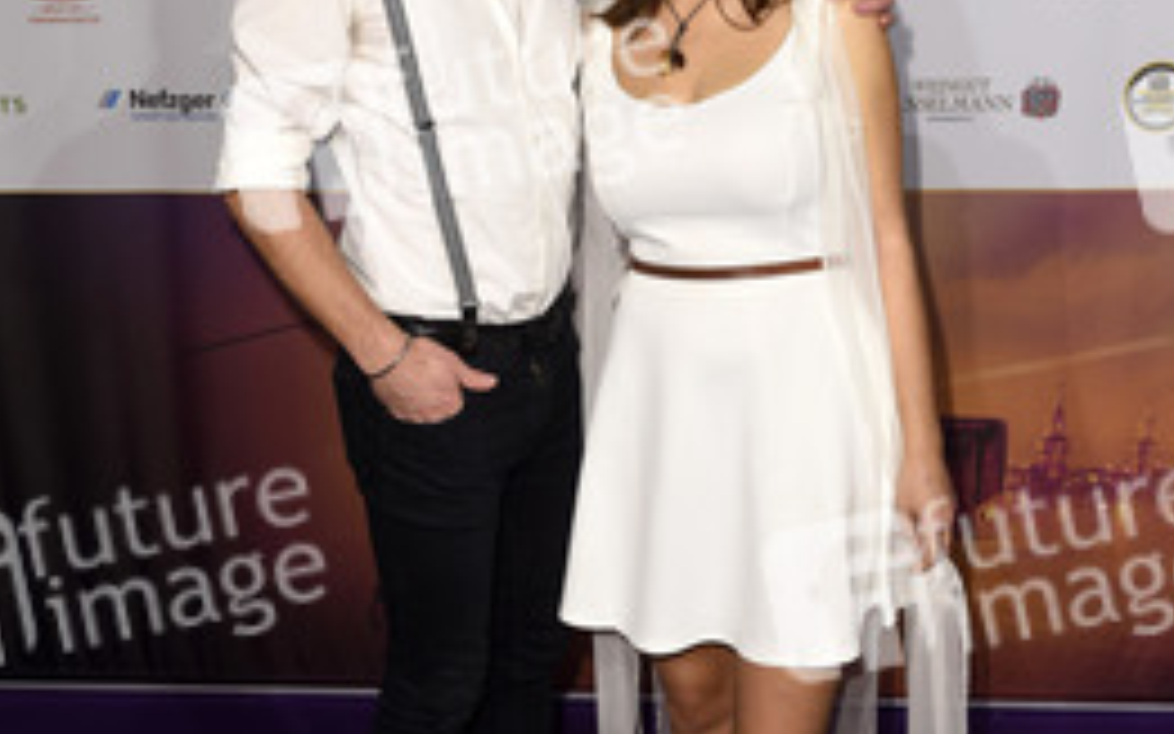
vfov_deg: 25.8
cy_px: 351
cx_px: 585
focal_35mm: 50
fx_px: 1599
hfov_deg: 40.3
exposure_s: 1/200
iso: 500
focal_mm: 32
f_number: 5.6
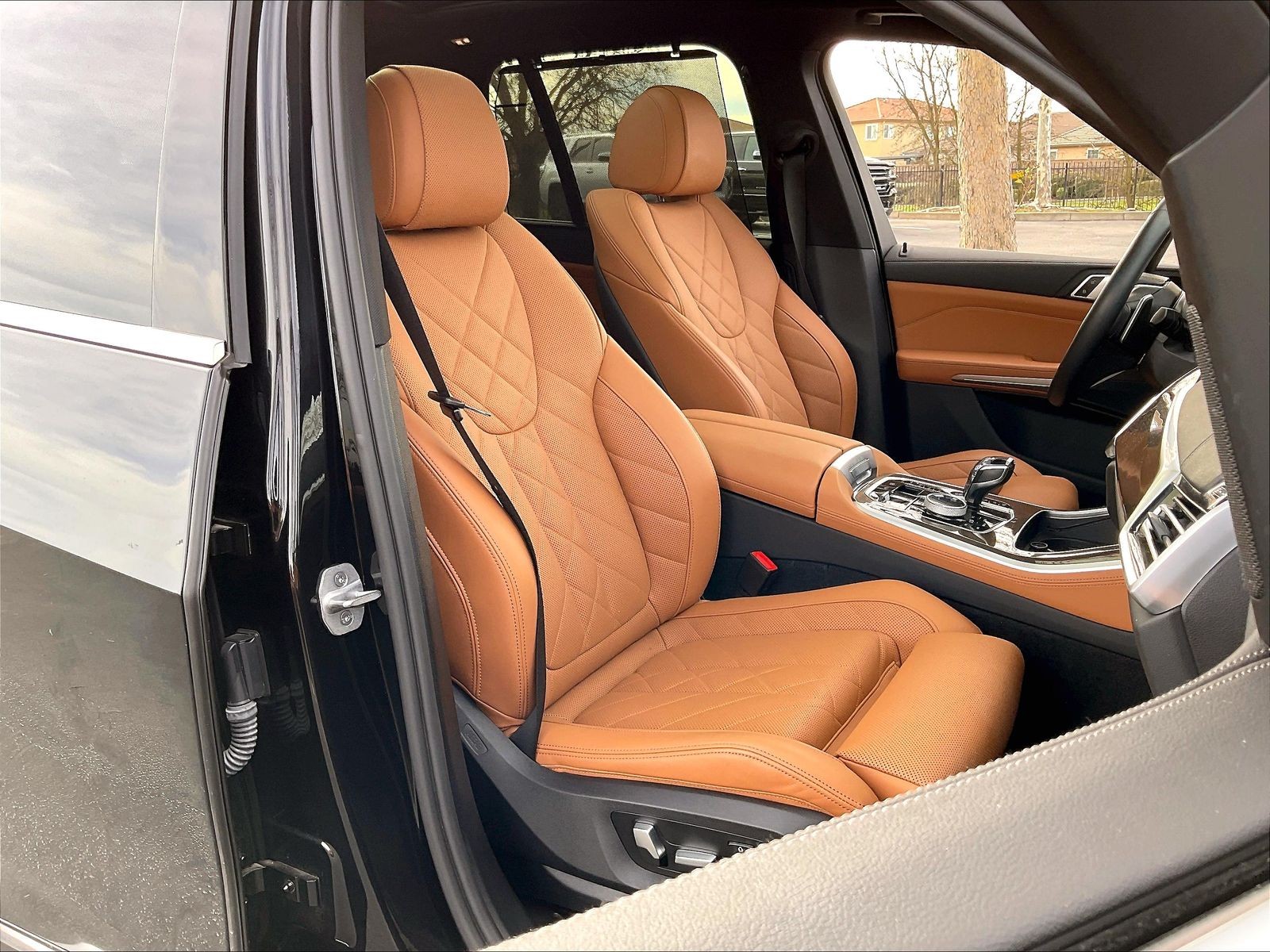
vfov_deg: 48.2
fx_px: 1064
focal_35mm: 29
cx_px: 635
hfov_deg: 61.7
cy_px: 476
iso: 25
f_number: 1.8
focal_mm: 3
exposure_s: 1/122
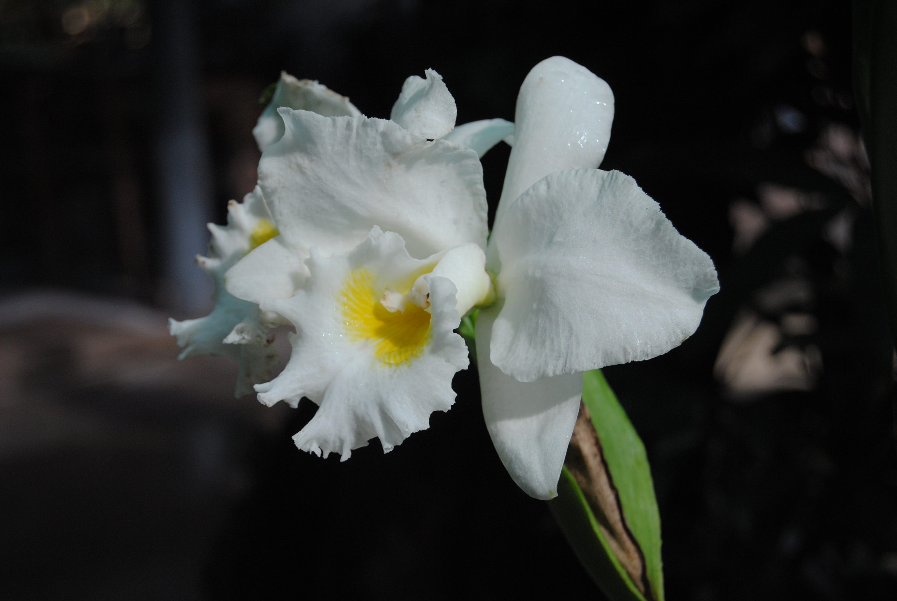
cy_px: 300
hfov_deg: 24.6
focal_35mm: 82
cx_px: 448
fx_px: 2058
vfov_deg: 16.6
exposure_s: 1/500
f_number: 5.6
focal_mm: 55
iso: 280
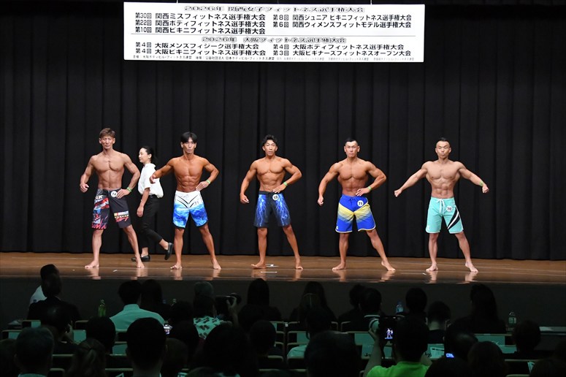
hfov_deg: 21.9
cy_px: 188
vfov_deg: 14.7
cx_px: 283
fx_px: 1461
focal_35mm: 93
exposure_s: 1/400
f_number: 5.6
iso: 8000
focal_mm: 62
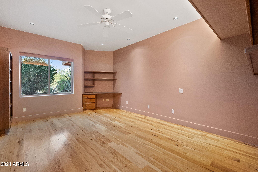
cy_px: 86
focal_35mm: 16
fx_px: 115
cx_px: 129
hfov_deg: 96.7
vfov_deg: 73.8
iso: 5000
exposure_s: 1/25
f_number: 6.3
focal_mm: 16
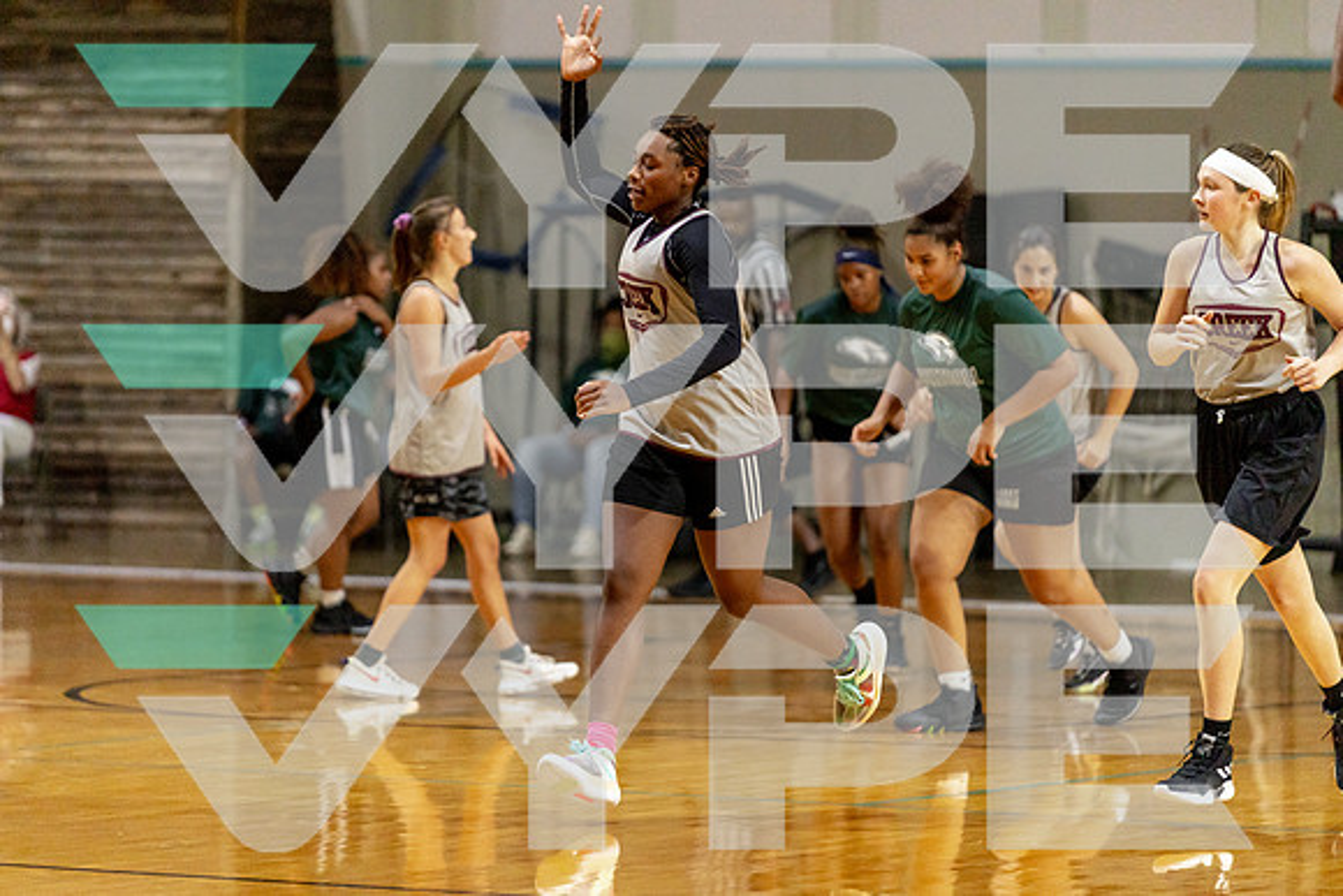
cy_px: 448
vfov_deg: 6.9
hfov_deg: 10.3
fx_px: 7463
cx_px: 672
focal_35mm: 200
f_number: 2.8
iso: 2500
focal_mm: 200
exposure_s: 1/800
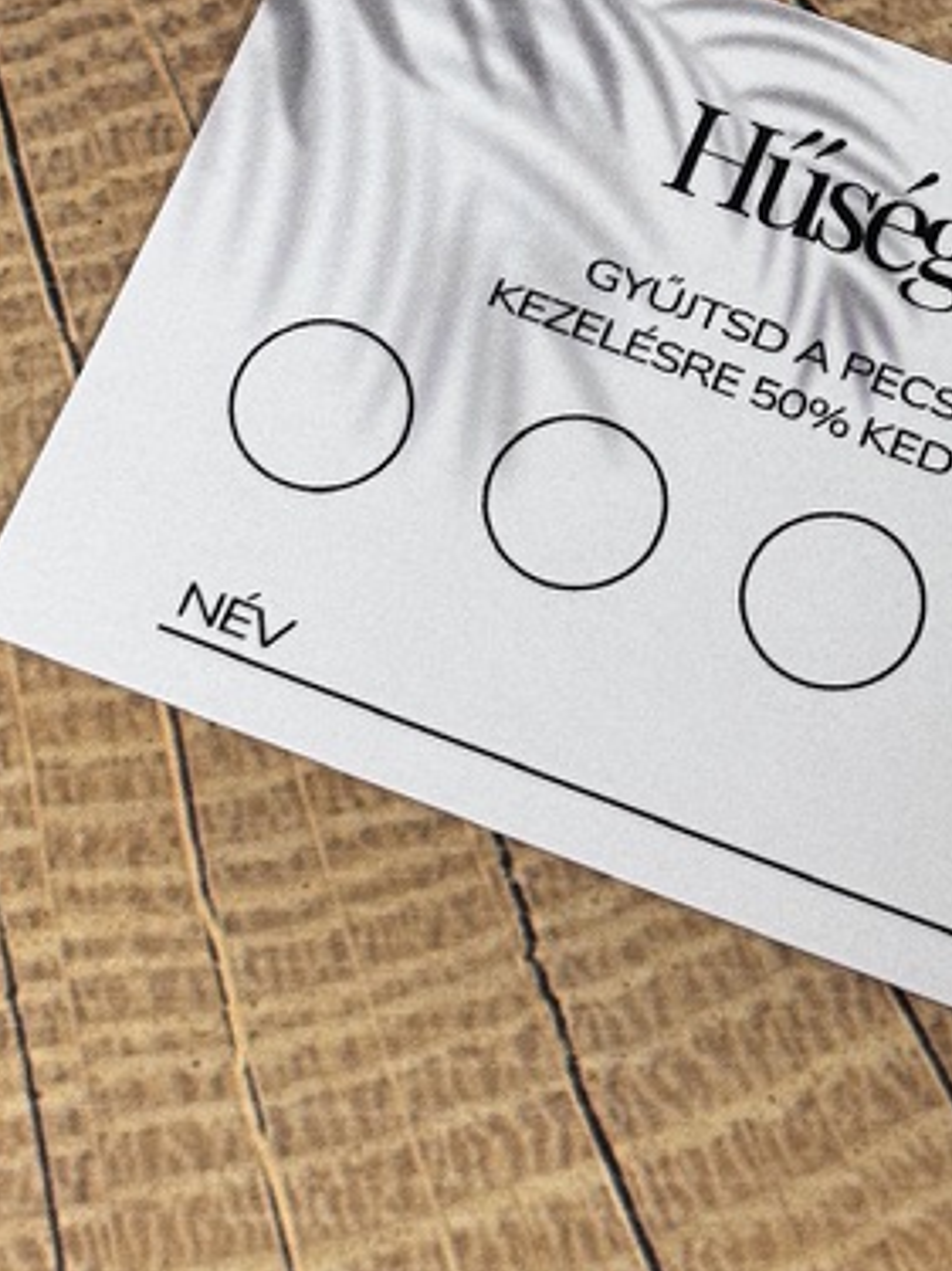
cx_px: 742
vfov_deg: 14.7
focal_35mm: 131
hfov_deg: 11.3
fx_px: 4806
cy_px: -136
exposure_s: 1/50
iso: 64
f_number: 1.78
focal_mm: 6.76
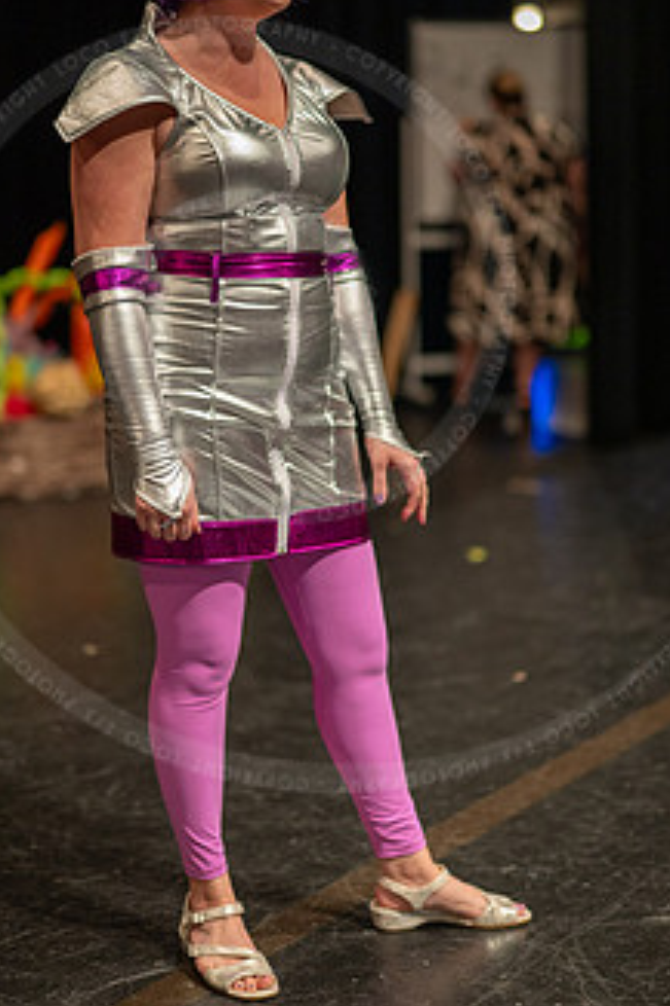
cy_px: 392
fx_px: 1928
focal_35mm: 69
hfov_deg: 19.7
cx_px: 303
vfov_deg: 29.2
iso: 640
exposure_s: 1/250
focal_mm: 50
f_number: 1.2
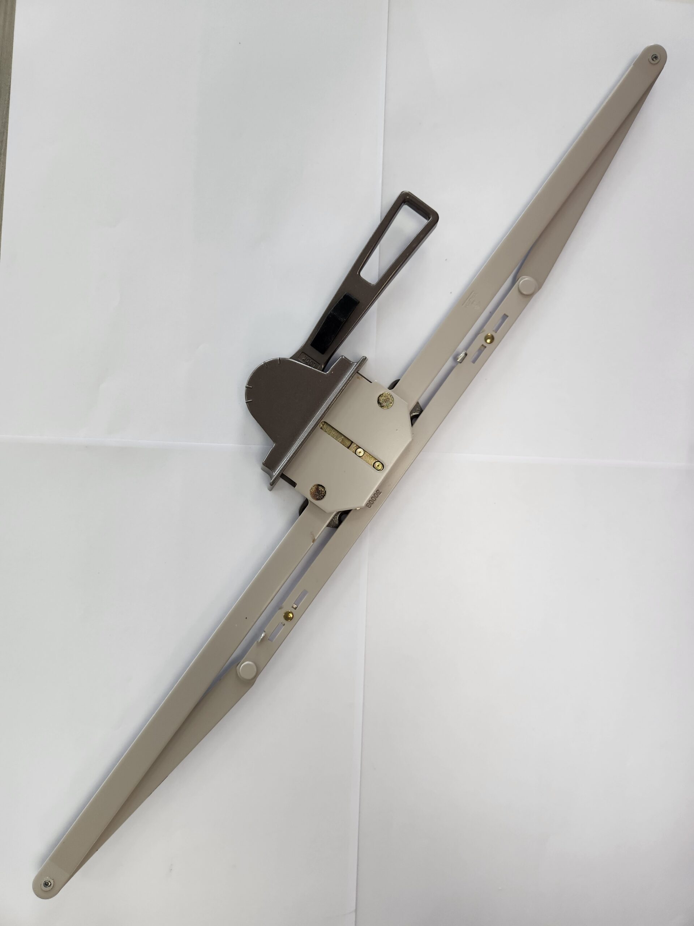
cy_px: 463
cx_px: 347
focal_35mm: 23
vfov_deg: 73.9
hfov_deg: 58.9
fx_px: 615
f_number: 1.8
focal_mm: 5.4
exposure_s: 1/180
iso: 125
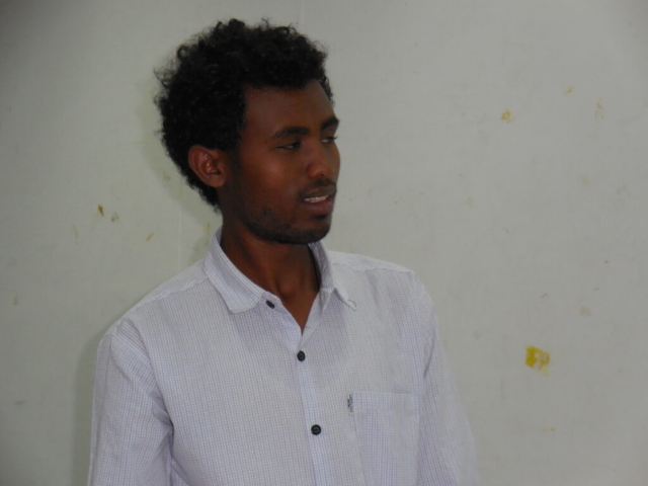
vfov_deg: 13.1
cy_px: 243
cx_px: 324
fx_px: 2115
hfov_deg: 17.4
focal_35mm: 113
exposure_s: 1/60
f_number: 5.1
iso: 560
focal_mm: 20.4
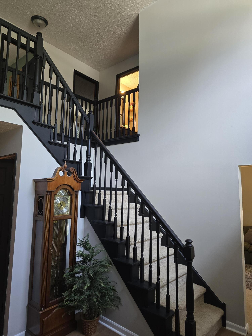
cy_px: 168
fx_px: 223
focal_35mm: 23
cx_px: 126
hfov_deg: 58.9
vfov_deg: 73.9
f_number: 1.7
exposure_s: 1/120
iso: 320
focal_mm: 6.3
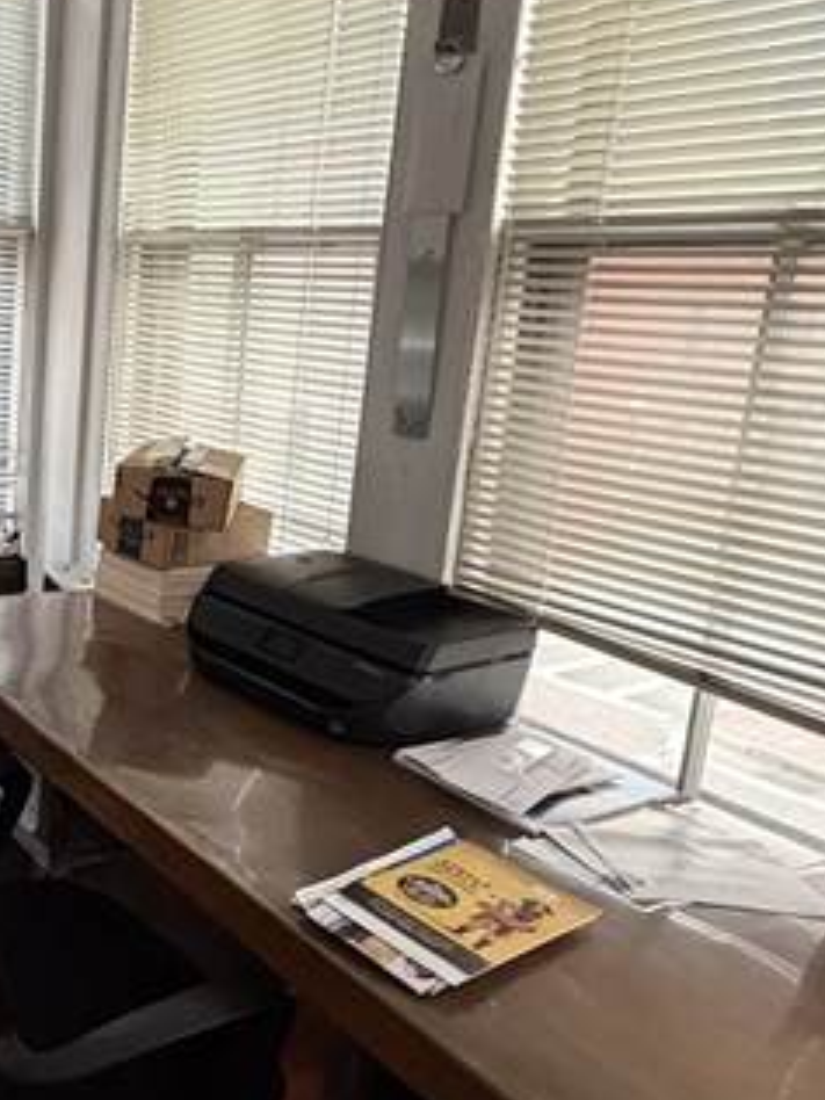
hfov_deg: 35.4
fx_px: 1080
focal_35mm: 34
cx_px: -94
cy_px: 505
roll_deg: -2.3
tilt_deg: -10.1
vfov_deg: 53.9
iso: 640
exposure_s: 1/60
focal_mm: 2.22
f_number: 2.2
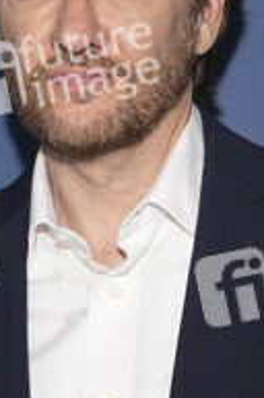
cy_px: 175
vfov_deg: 12.9
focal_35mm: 160
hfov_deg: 8.5
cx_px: 113
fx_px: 1766
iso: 800
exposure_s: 1/200
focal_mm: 77
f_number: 5.6
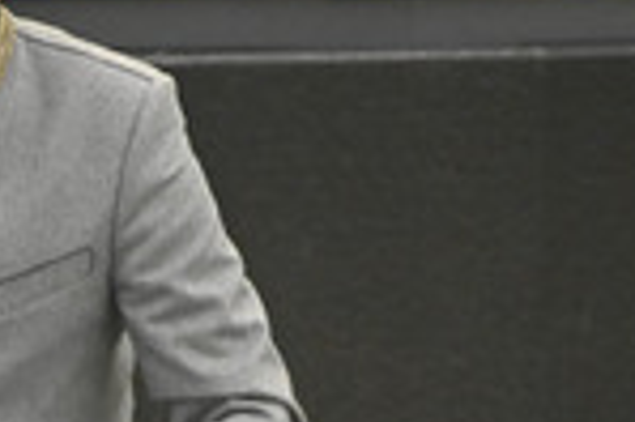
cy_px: 375
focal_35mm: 1816
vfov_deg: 0.8
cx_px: -215
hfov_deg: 1.1
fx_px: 31997
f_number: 6.3
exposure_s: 1/400
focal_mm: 600
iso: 6400
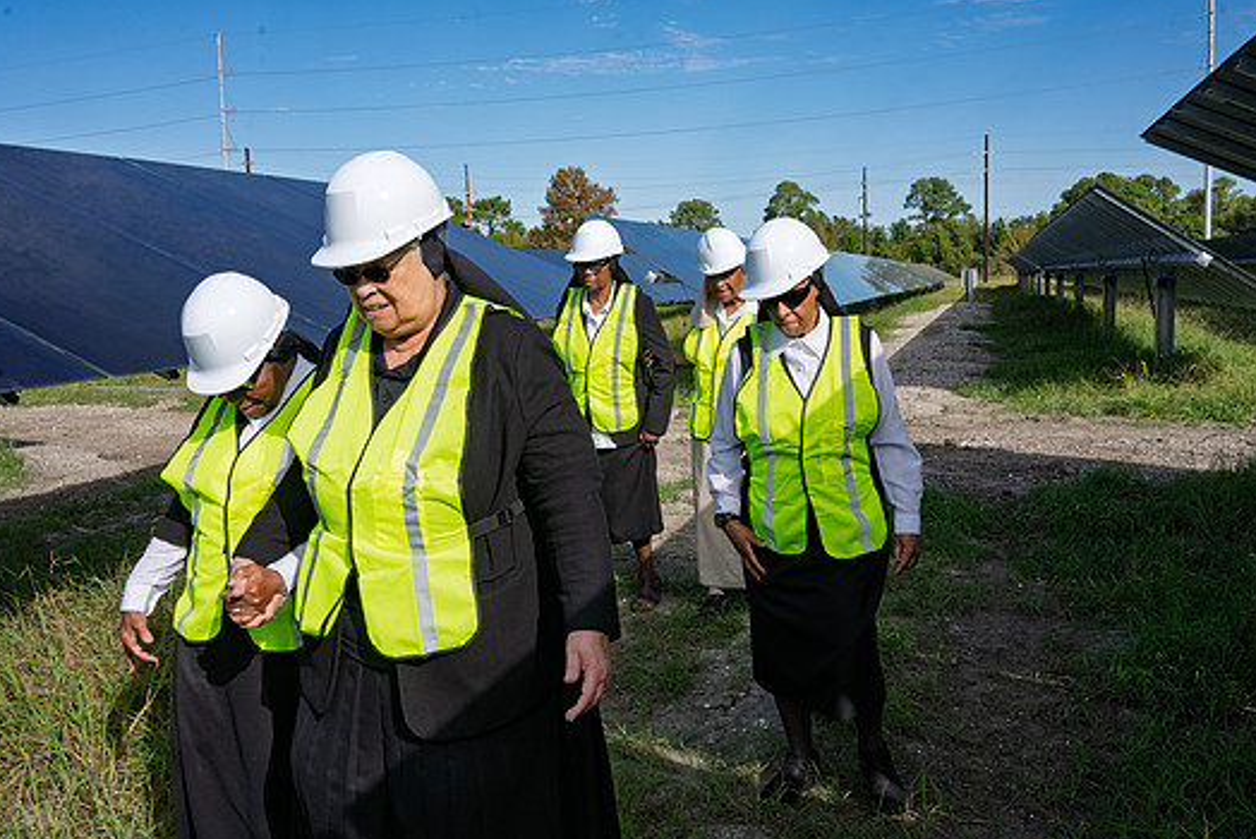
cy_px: 397
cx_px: 626
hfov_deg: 60.3
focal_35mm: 31
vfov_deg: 42.4
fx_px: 1082
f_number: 11
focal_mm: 28
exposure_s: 1/500
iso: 200
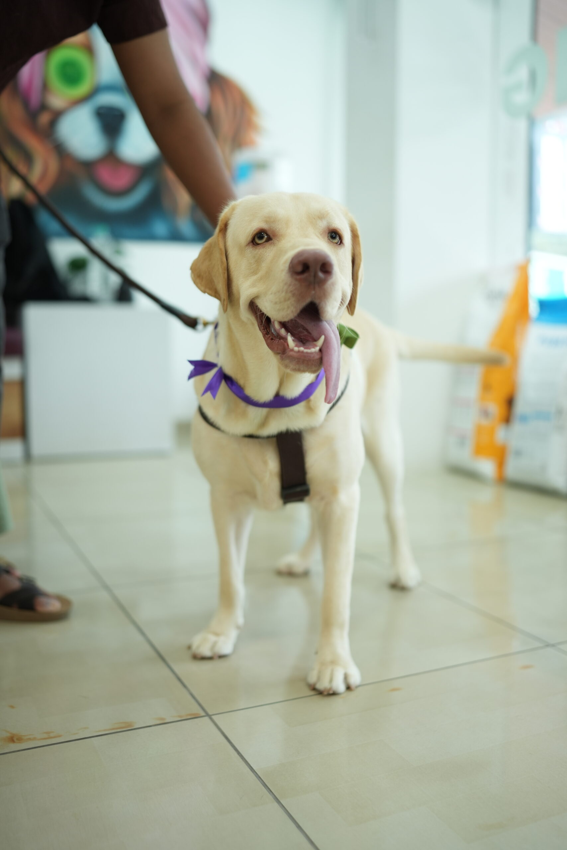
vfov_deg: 54.4
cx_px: 284
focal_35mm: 35
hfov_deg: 37.9
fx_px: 827
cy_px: 425
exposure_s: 1/640
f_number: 1.6
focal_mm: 35
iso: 500
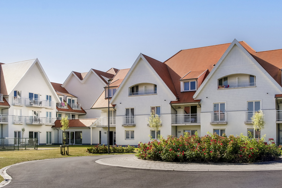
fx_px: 325
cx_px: 142
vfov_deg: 32.2
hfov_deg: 46.9
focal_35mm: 42
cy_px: 96
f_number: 7.1
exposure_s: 1/320
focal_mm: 27
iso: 100
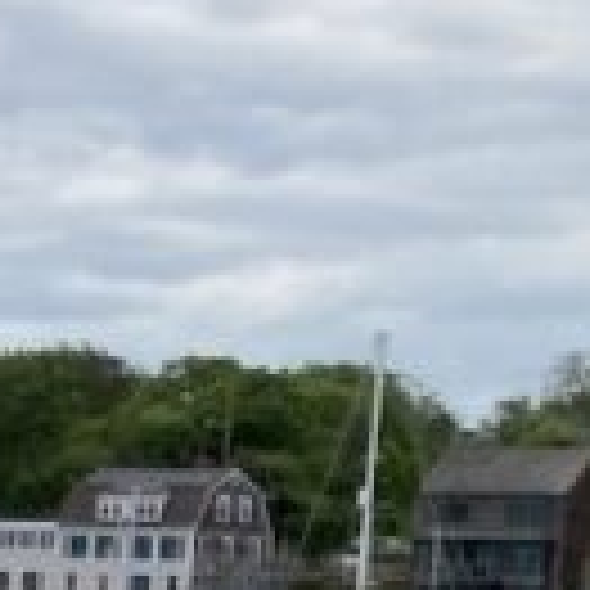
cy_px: 829
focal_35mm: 193
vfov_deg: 8.9
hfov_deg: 7.6
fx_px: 3722
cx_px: -1369
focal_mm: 3.99
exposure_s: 1/2288
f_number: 1.8
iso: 20
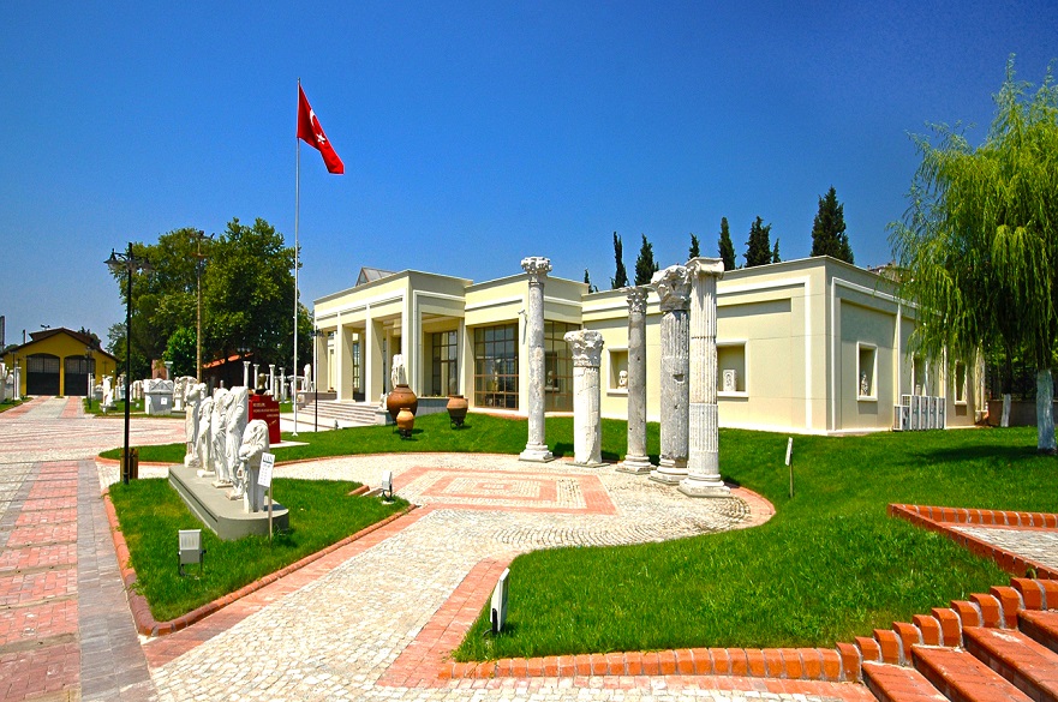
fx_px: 440
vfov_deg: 77.2
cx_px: 529
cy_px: 351
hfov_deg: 100.5
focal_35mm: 15
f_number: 11
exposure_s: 1/500
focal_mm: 10
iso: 200
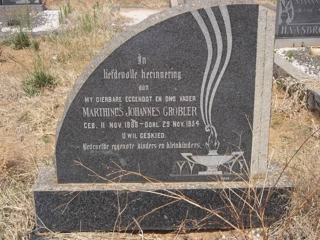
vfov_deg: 29.1
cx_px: 160
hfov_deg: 38.2
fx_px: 462
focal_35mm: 50
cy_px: 120
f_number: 7
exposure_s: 1/320
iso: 80
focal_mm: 8.8
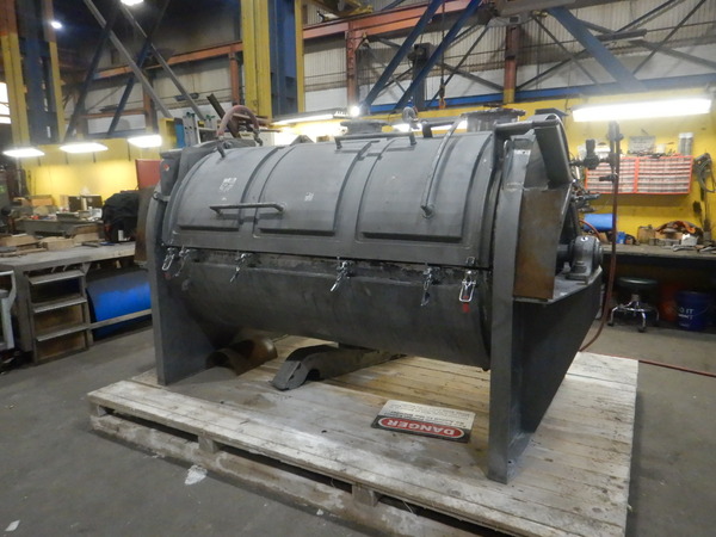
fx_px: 496
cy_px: 268
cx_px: 358
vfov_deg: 56.8
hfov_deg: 71.6
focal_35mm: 24
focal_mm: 4.3
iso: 1600
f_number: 2.8
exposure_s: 1/160
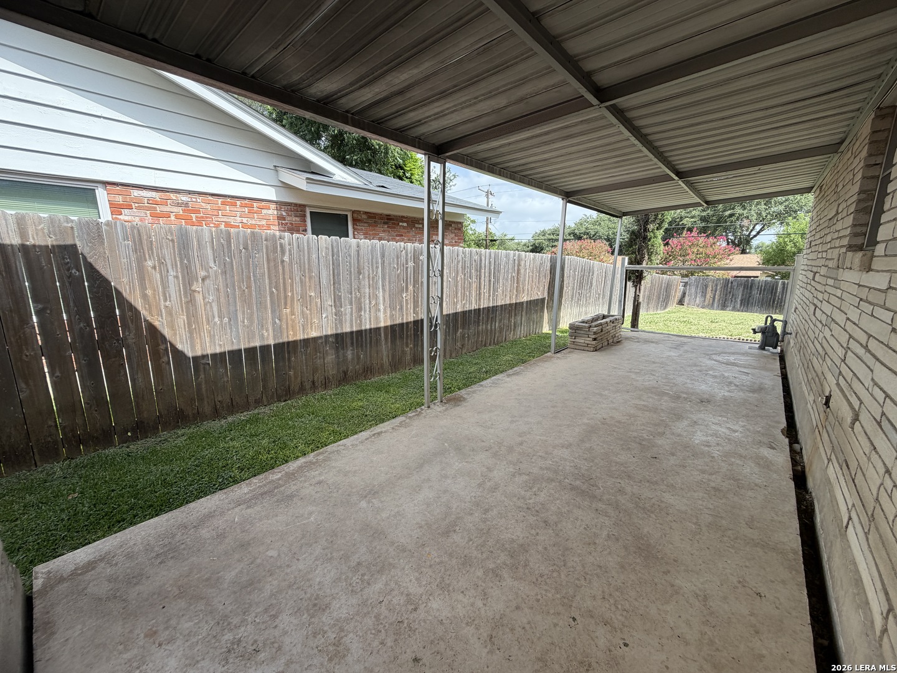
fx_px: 363
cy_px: 336
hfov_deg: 102.1
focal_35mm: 14
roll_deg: +0.8
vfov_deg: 85.7
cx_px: 448
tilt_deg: -11.5
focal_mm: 2.22
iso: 50
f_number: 2.2
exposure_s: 1/502
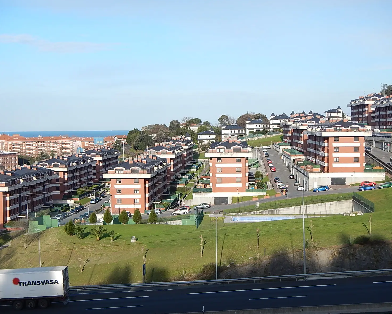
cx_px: 204
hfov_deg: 32.5
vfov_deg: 26.2
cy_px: 158
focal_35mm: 58
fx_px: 673
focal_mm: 9.9
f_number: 4.1
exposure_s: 1/640
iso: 125
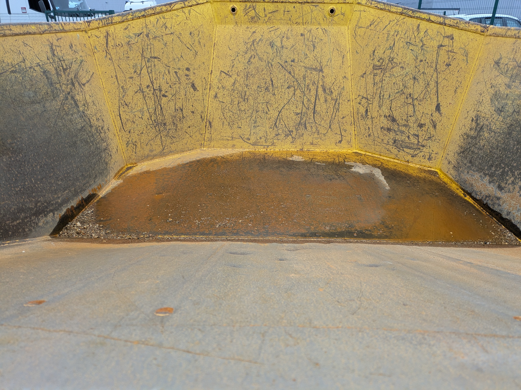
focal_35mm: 25
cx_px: 260
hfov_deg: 69.4
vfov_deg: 54.9
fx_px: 376
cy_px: 195
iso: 69
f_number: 1.89
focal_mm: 5.43
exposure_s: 1/271
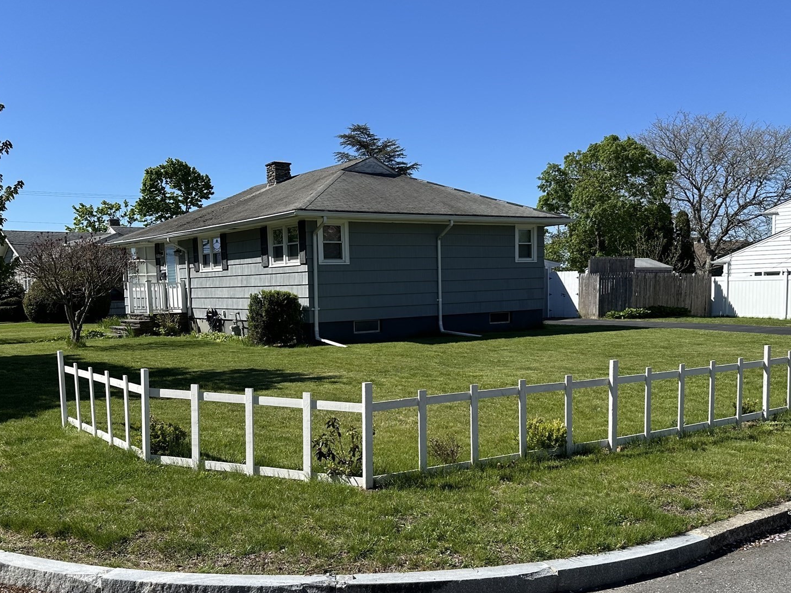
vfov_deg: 41.5
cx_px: 379
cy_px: 365
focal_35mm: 34
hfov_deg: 53.9
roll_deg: +1.5
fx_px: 777
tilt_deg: -5.0
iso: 80
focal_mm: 6.86
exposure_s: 1/3717
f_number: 1.78
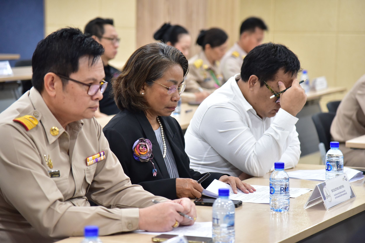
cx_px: 182
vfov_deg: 11.4
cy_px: 122
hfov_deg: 17.1
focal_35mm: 120
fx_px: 1217
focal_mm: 120
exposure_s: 1/80
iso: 2500
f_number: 4.5
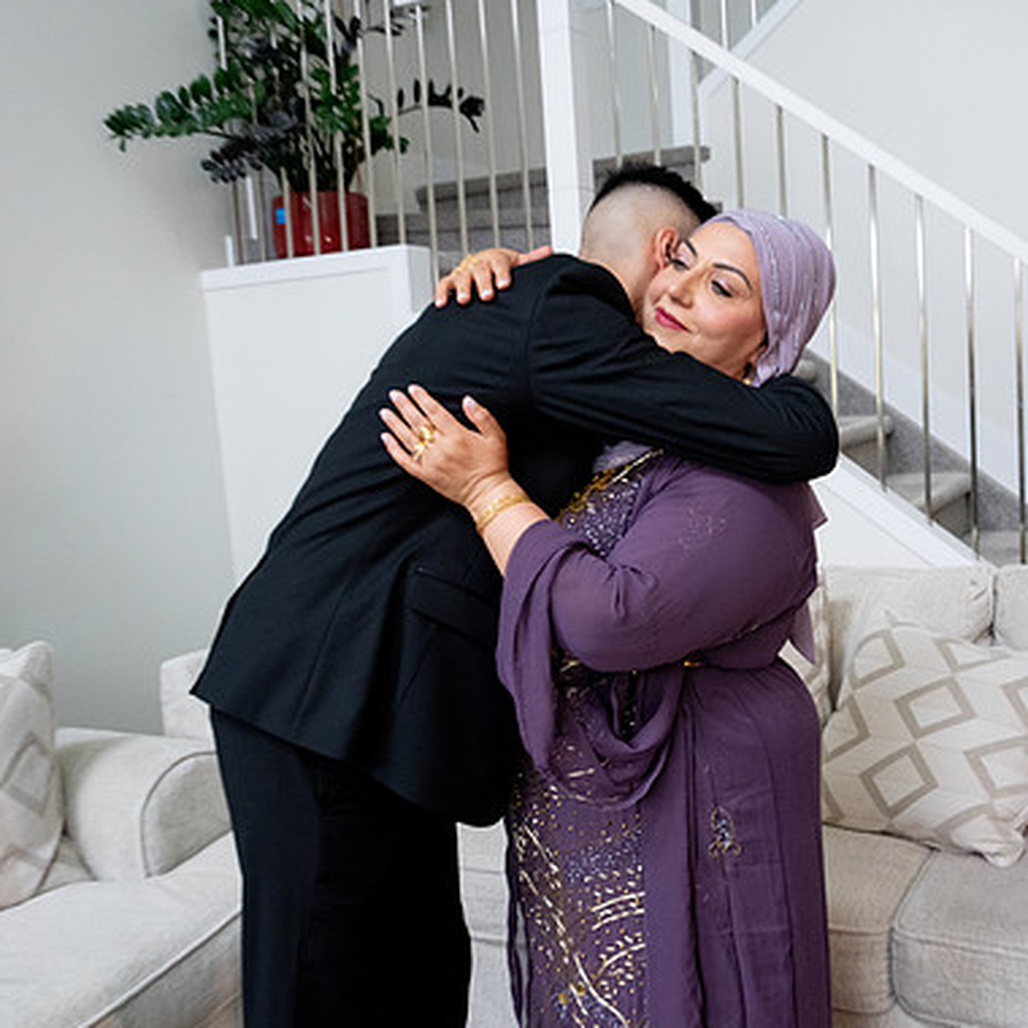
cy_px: 521
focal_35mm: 35
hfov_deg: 46.6
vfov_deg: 47.2
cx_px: 665
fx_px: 1176
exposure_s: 1/160
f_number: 9
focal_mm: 27
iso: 5000
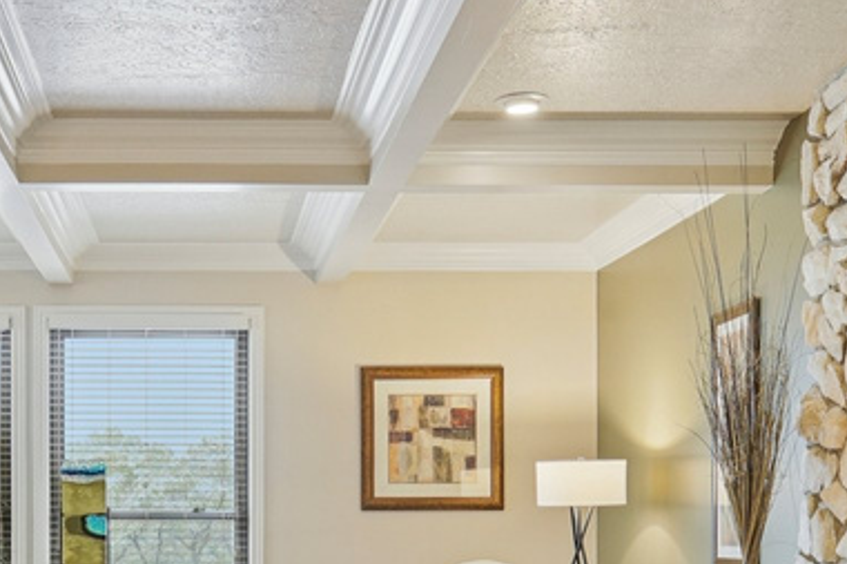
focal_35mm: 62
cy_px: 489
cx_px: 212
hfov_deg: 31.8
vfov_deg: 21.5
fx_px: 1458
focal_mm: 23
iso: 400
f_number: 8
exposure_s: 1/15
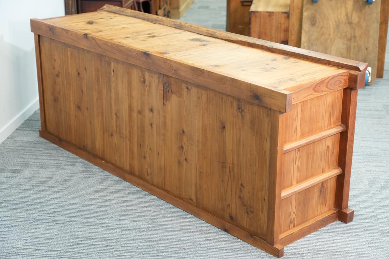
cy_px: 130
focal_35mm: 61
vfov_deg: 22.3
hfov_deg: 32.9
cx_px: 194
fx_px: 659
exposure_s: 1/80
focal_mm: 61
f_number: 4
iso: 2500
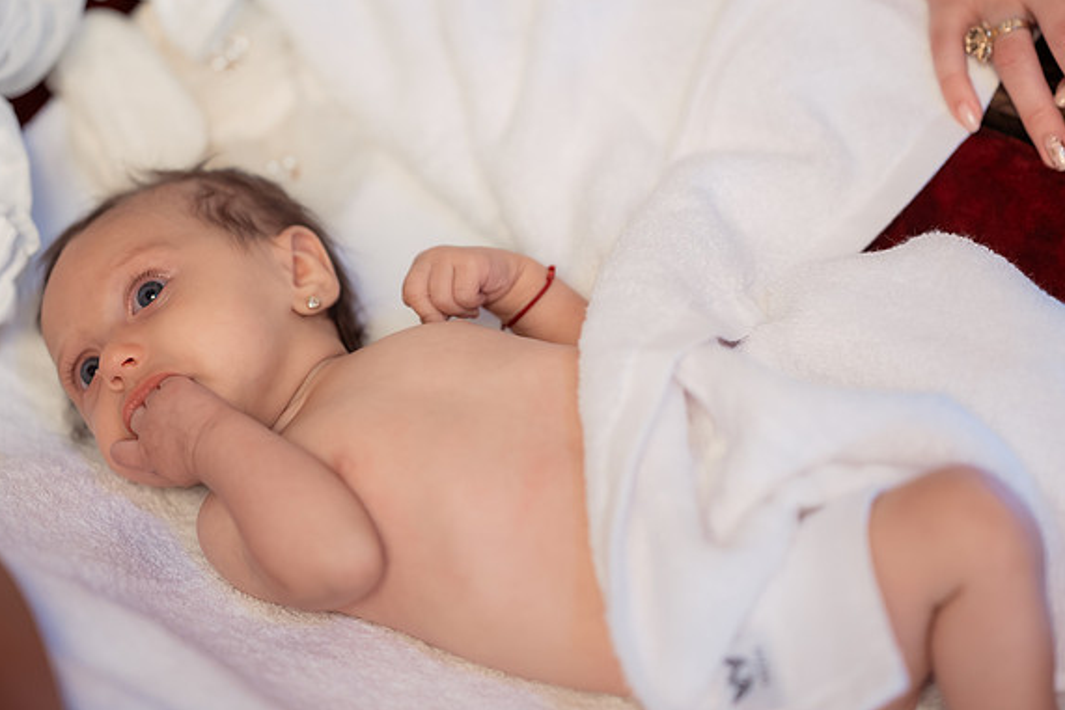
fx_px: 2870
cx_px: 464
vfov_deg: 14.1
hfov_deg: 21.0
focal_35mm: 97
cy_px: 311
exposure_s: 1/200
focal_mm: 85
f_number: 2
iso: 1600
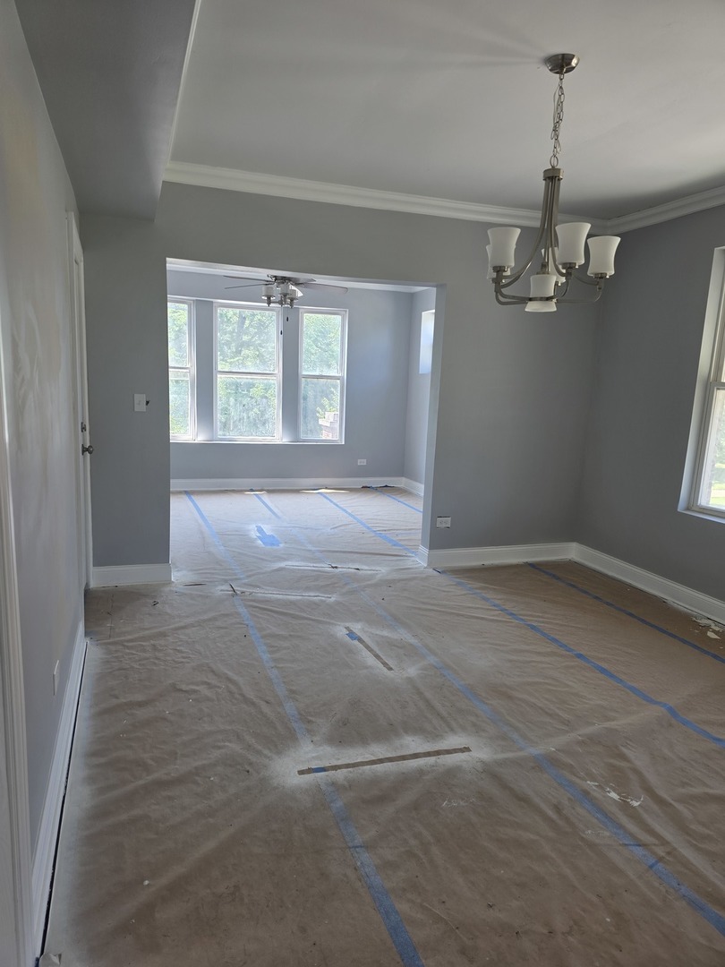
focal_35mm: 23
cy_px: 484
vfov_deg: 73.9
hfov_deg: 58.9
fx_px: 642
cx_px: 362
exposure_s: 1/120
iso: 64
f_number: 1.7
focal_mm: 6.3
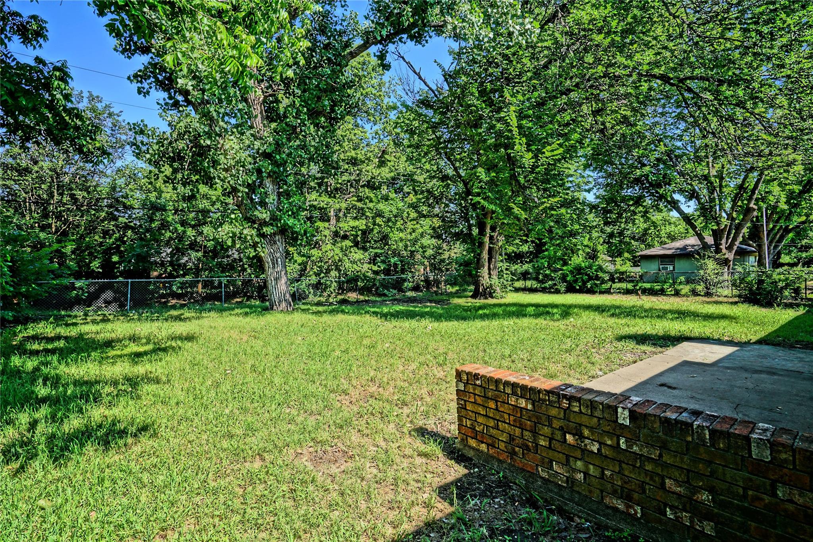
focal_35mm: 17
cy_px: 271
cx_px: 406
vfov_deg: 70.4
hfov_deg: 93.3
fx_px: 384
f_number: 9
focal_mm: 17
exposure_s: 1/160
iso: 400
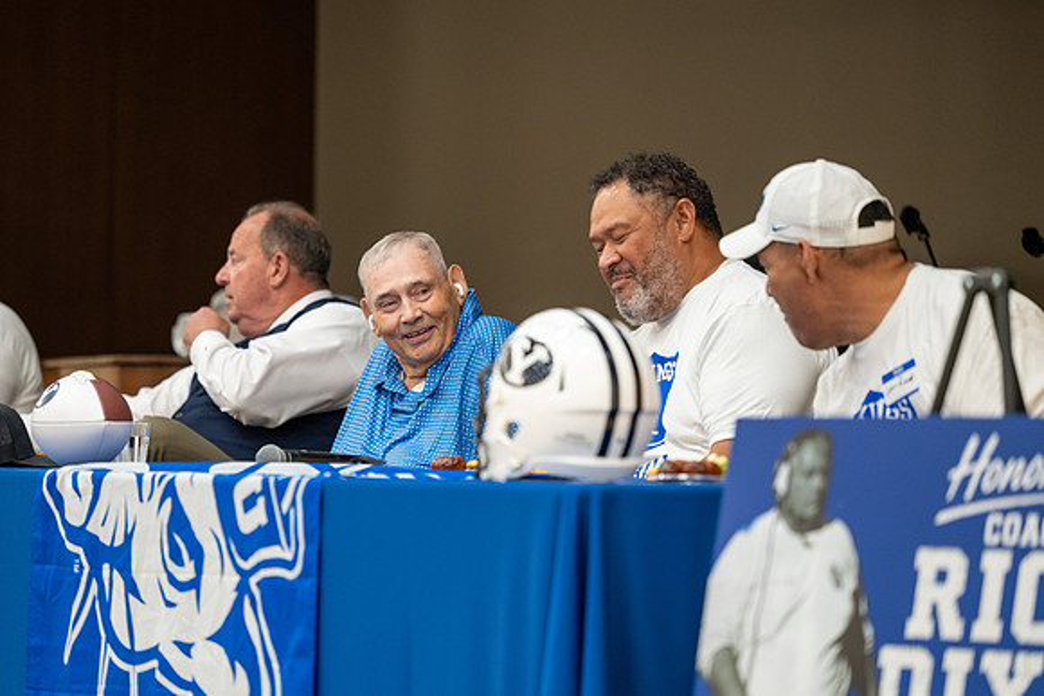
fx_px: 5085
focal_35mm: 175
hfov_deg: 11.7
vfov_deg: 7.8
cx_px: 467
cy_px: 356
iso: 1250
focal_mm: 155
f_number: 2.8
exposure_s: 1/200
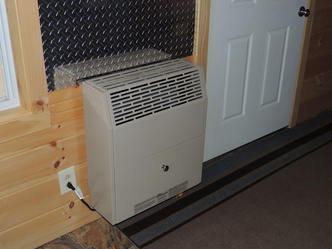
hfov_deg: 42.9
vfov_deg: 32.9
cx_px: 163
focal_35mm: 44
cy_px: 127
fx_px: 422
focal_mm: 7.6
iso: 200
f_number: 3.4
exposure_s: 1/30
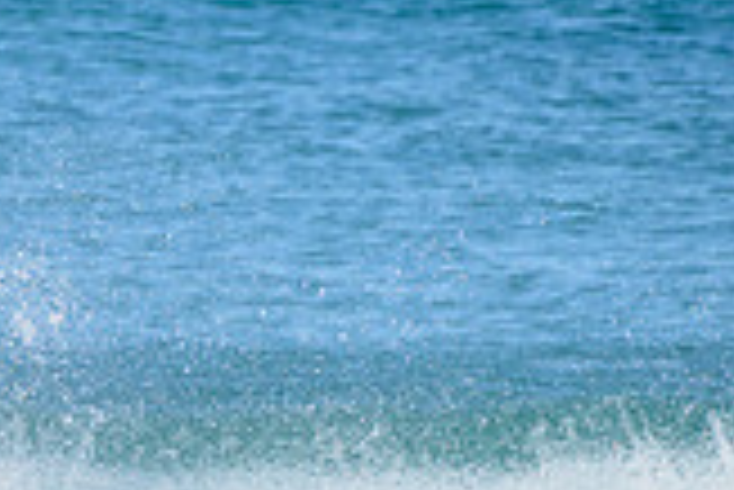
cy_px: 483
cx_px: -459
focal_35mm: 1777
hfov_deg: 1.2
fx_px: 36262
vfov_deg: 0.8
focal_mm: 500
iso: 220
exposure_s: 1/2000
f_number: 5.6
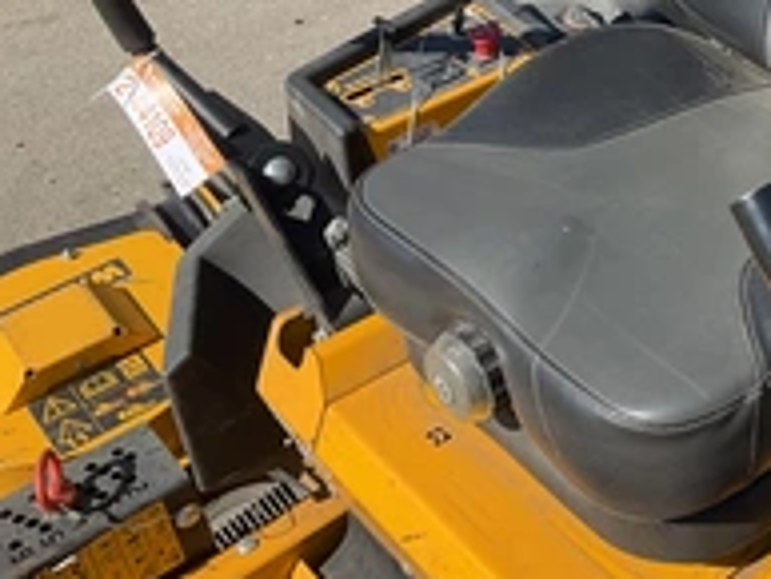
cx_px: 795
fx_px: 1337
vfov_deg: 24.0
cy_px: 108
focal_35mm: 60
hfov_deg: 29.7
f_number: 1.8
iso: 25
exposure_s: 1/1098
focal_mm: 3
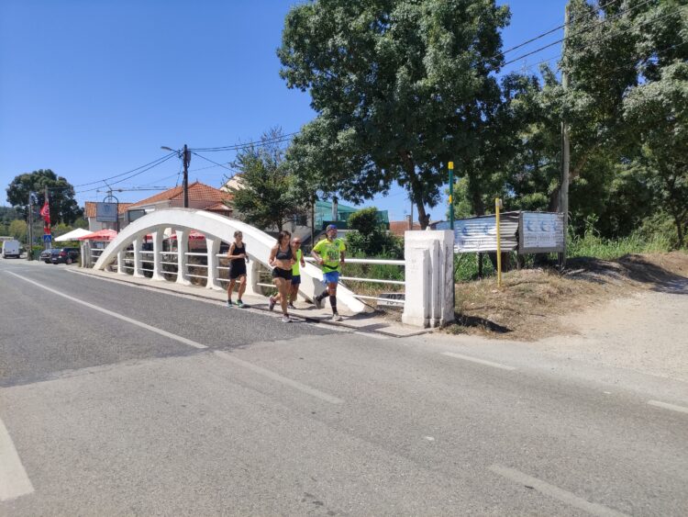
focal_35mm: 25
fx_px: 497
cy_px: 258
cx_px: 344
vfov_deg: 54.9
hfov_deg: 69.4
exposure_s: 1/1440
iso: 50
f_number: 1.89
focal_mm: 5.43
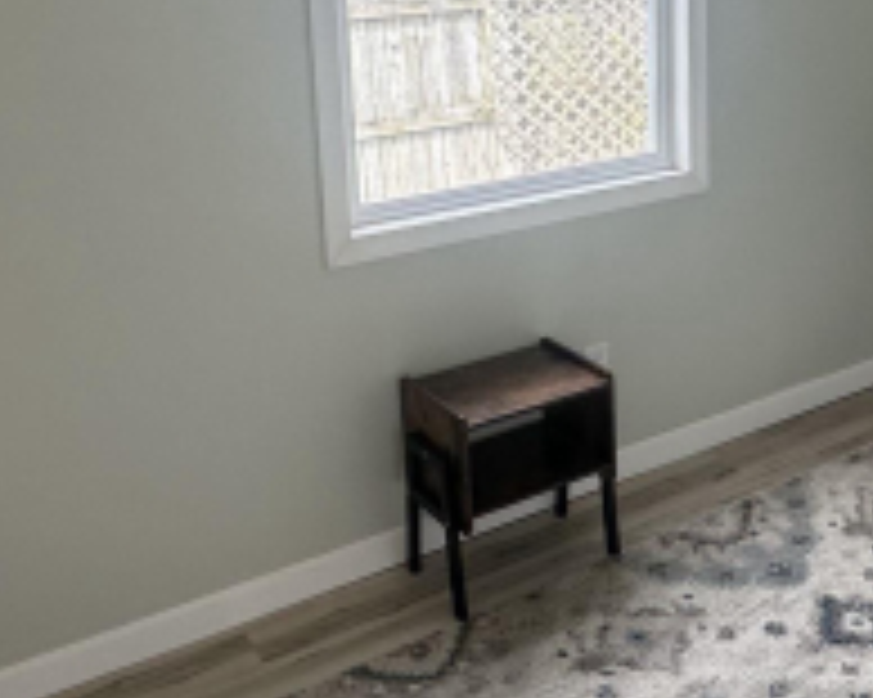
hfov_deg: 38.1
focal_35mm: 47
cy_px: 122
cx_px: 695
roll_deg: +0.4
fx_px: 1214
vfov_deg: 31.1
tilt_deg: -11.2
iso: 80
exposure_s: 1/120
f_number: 2.2
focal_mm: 2.22
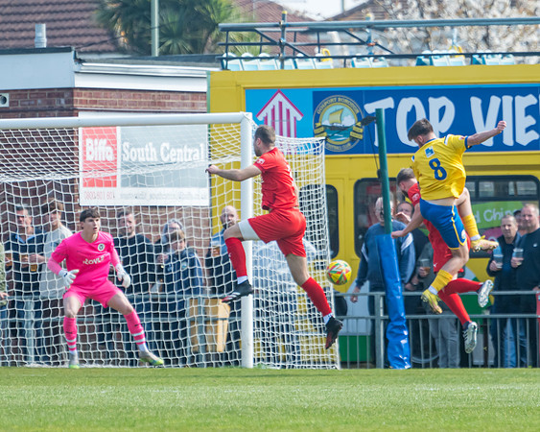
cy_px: 190
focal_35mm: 476
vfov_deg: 3.3
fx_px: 7604
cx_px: 287
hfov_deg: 4.1
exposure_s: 1/2500
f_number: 4
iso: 400
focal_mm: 250
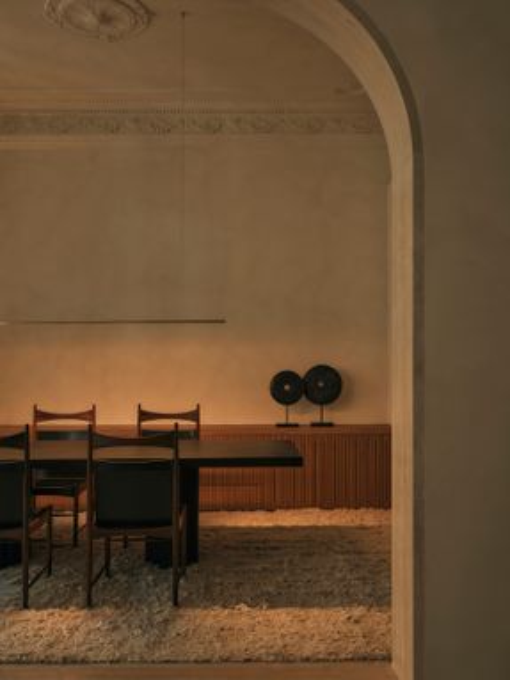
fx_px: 629
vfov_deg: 56.8
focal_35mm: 32
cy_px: 340
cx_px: 255
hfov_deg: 44.1
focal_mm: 40.4
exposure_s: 1/2
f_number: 13
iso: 100
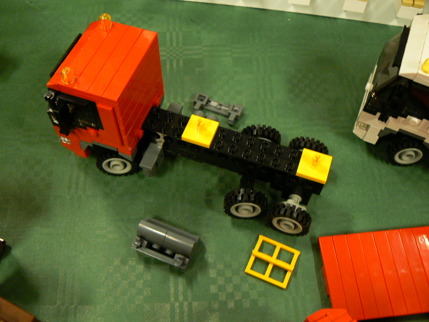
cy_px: 161
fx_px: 446
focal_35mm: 36
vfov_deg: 39.7
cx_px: 214
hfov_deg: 51.4
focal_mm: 6
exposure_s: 1/15
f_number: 2.8
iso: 200
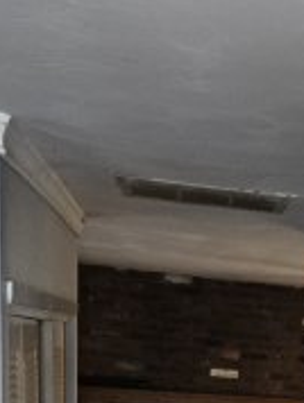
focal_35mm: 86
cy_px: 533
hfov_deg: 15.5
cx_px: 488
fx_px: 1005
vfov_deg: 20.6
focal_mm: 5.4
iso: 320
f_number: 1.8
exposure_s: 1/120
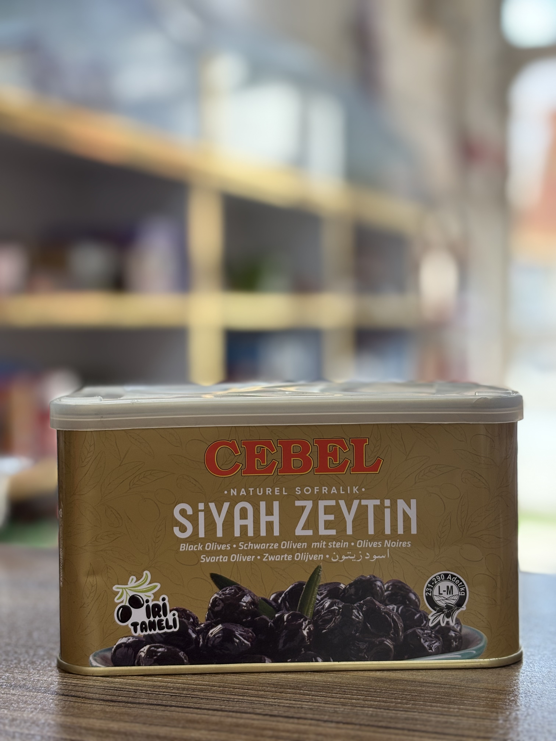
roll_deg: +0.1
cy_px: 370
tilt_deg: -2.1
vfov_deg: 36.8
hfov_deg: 28.0
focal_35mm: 52
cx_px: 278
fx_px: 1114
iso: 25
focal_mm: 5.96
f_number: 1.6
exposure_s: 1/100
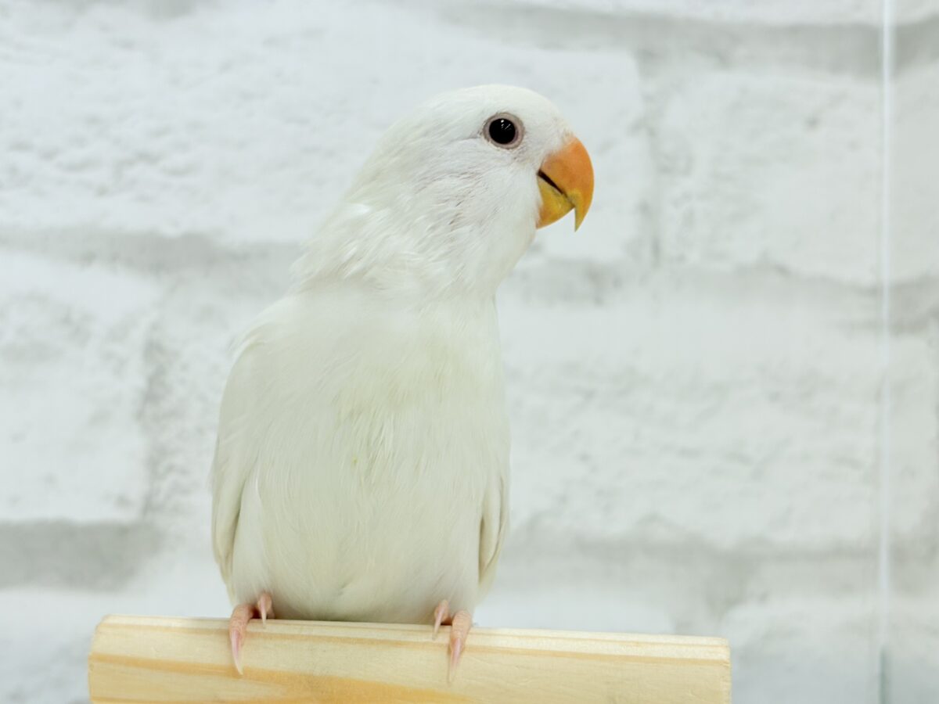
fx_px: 1411
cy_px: 352
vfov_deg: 28.0
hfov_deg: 36.8
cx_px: 470
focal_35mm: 52
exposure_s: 1/100
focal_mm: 5.96
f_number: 1.6
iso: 50
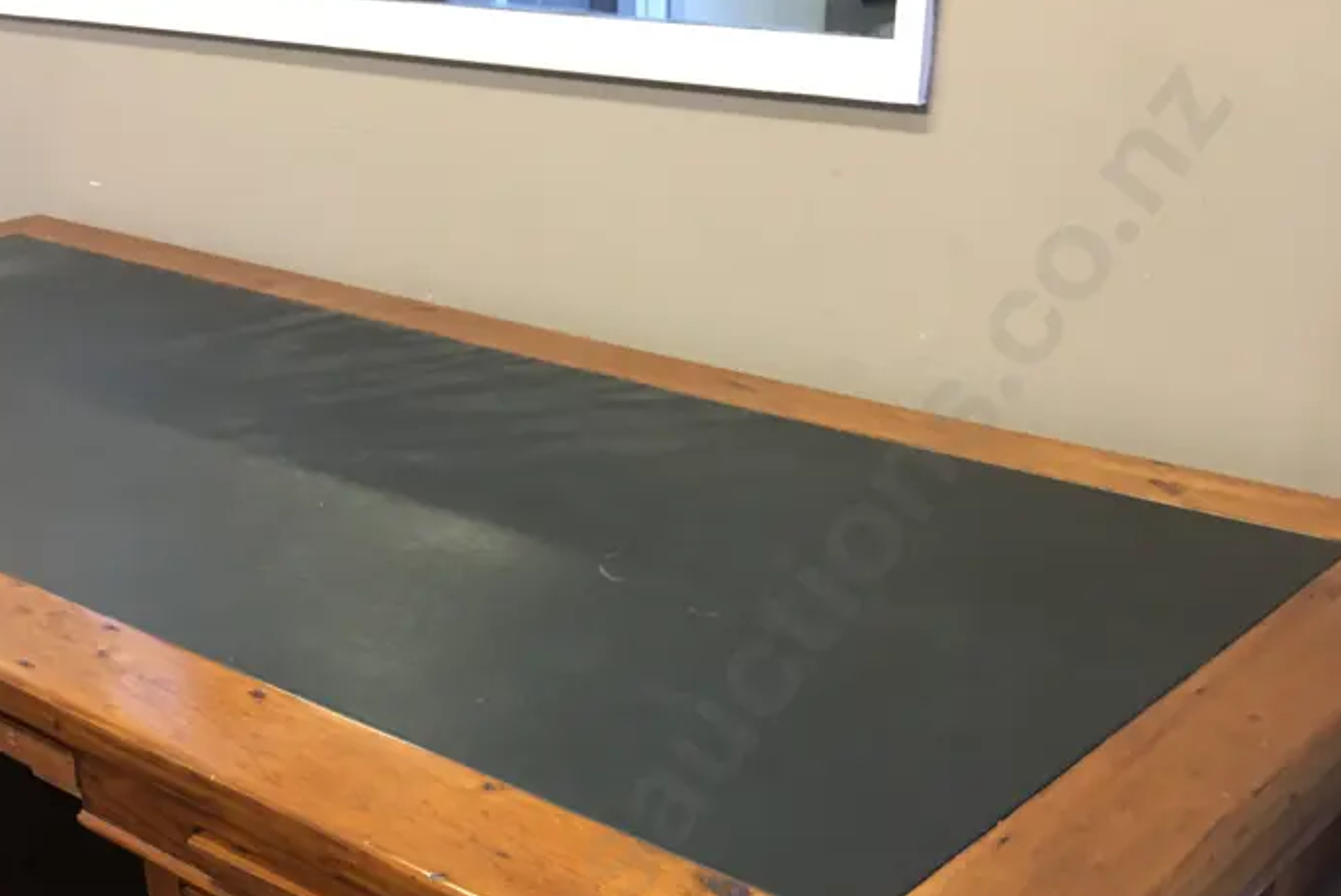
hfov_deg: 43.5
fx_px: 1677
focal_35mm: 45
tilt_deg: -30.4
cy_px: 884
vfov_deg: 28.2
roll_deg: +0.2
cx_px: 606
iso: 125
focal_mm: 4.15
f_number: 2.2
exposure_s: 1/17
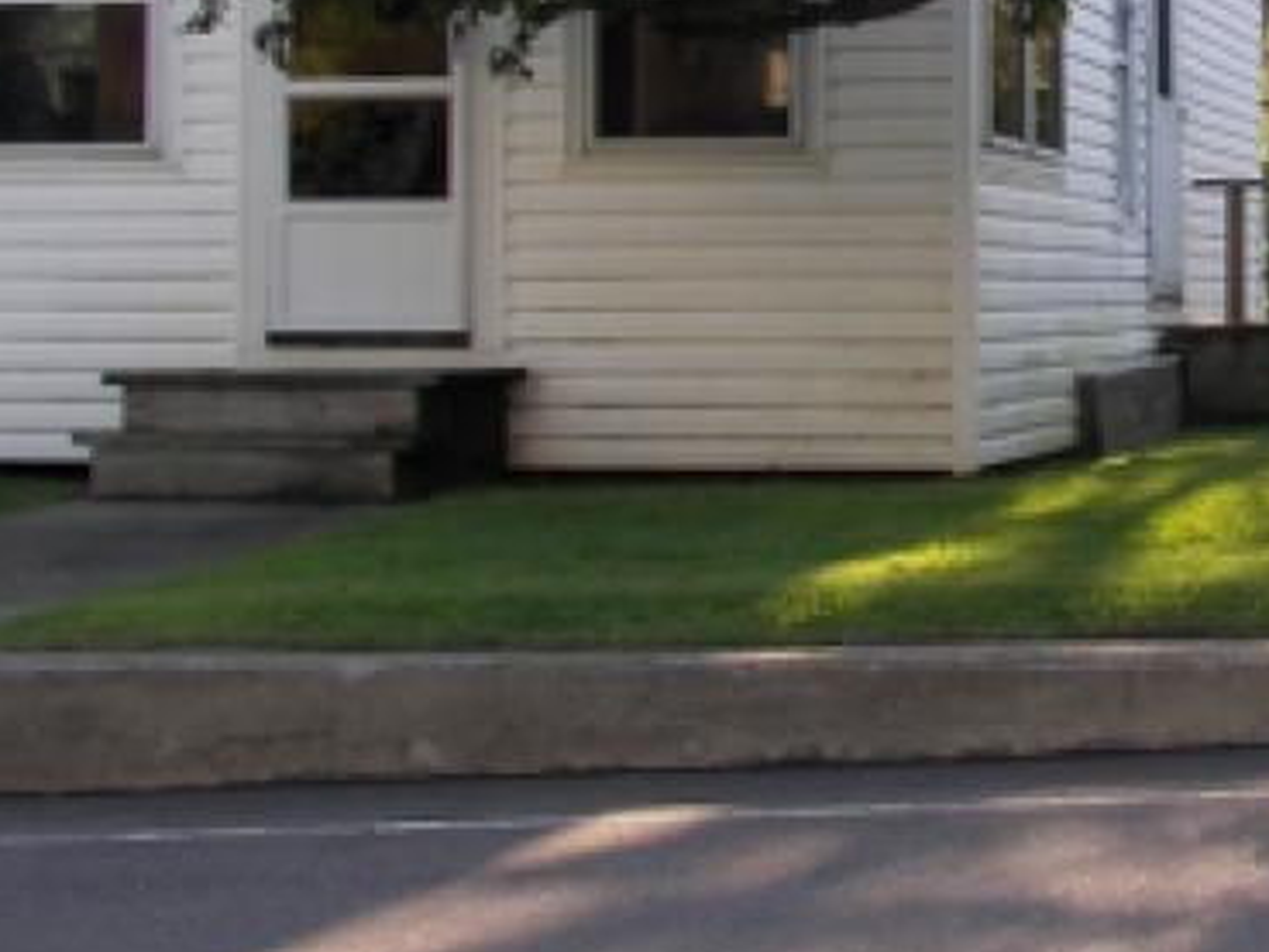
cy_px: 95
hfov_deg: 19.1
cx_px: 1255
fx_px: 3667
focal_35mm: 100
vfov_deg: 14.6
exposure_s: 1/160
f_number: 2.8
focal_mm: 6
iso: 50
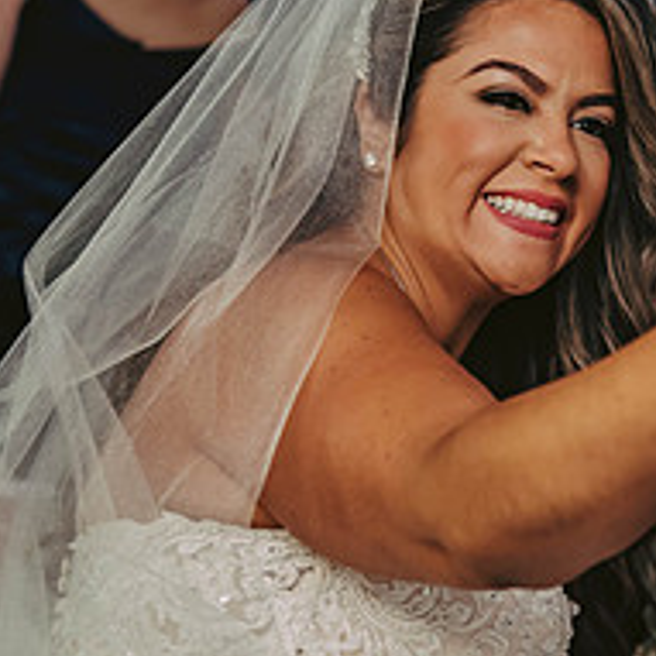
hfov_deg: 14.6
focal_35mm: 119
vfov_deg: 14.6
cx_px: 525
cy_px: 222
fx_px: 2551
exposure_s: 1/60
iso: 1250
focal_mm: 46
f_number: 3.2
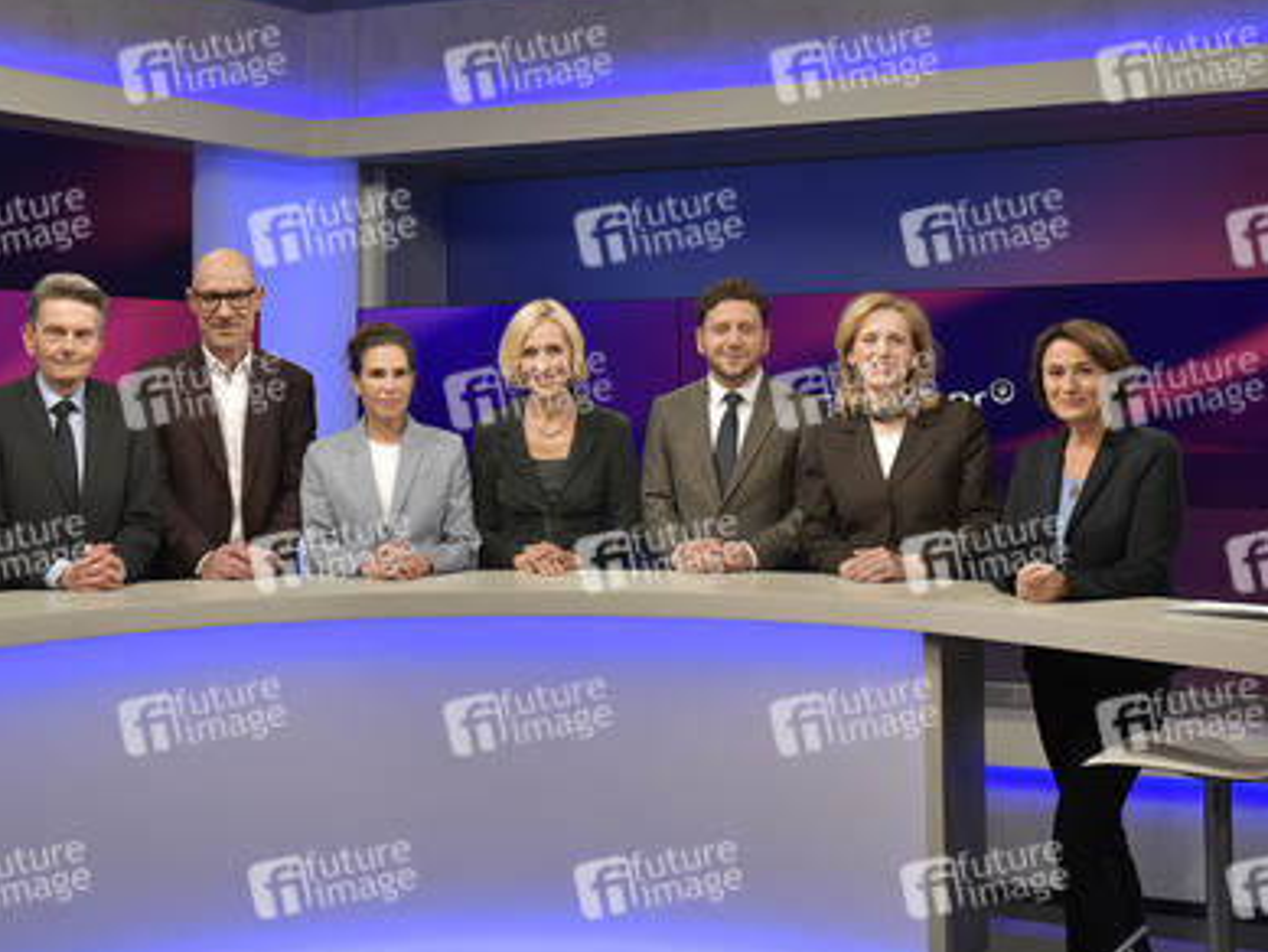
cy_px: 473
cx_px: 572
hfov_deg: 47.8
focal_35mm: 39
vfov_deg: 36.8
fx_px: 1429
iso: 2500
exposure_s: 1/200
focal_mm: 35
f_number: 6.3
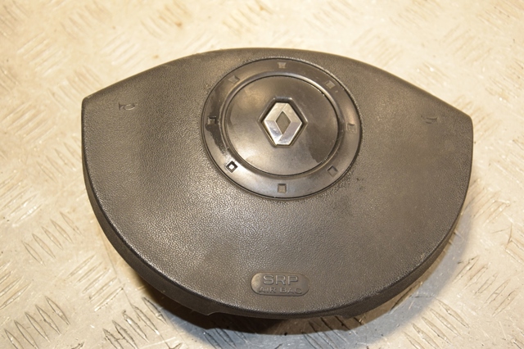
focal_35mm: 60
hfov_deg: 33.4
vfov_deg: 22.6
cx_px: 262
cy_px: 174
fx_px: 873
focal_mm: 40
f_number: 4.8
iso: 800
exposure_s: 1/160
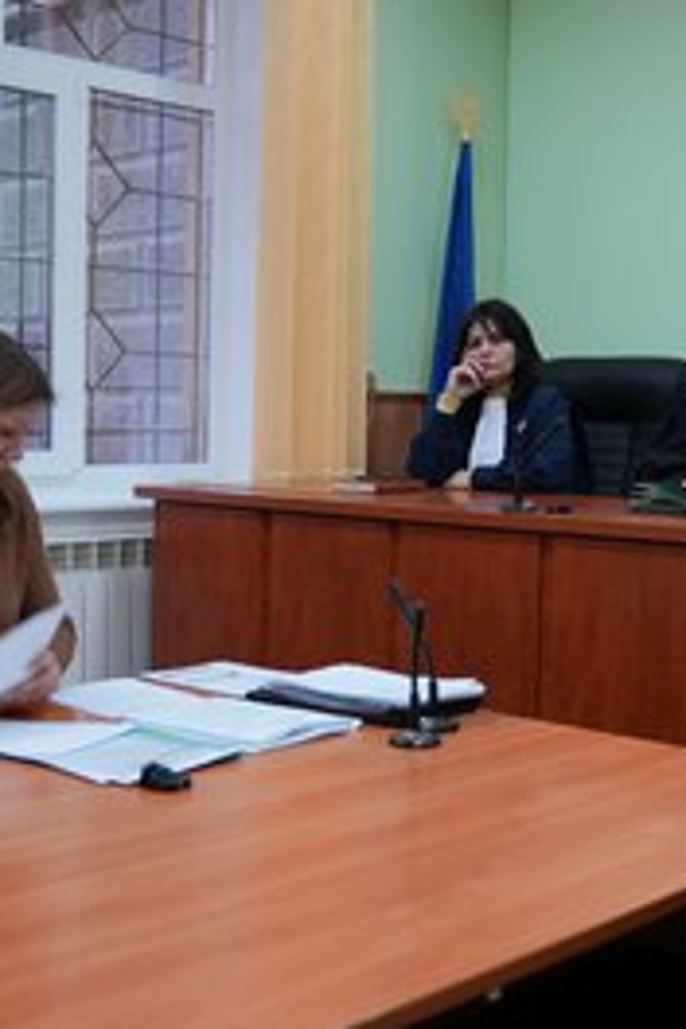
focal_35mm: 44
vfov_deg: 44.5
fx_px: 1258
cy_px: 516
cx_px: 433
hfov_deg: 30.4
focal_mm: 29
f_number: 2.8
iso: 200
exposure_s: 1/80
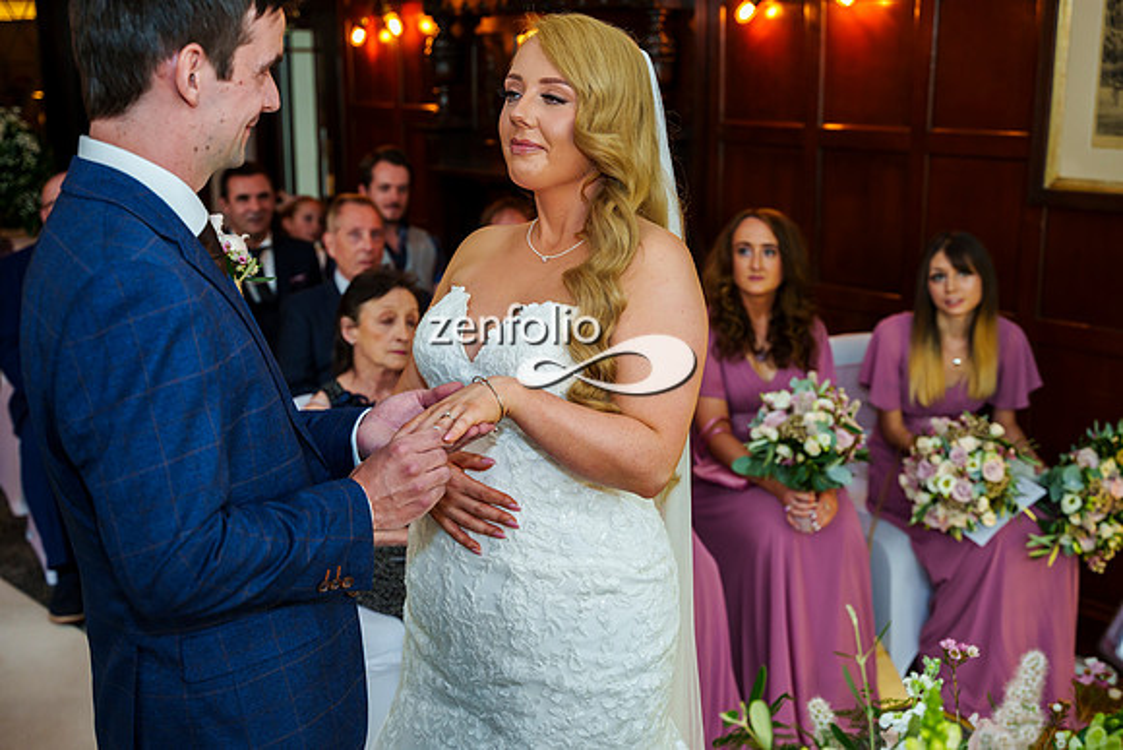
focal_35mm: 46
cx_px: 562
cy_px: 375
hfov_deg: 42.7
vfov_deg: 29.3
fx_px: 1435
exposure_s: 1/200
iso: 800
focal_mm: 46
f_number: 3.5
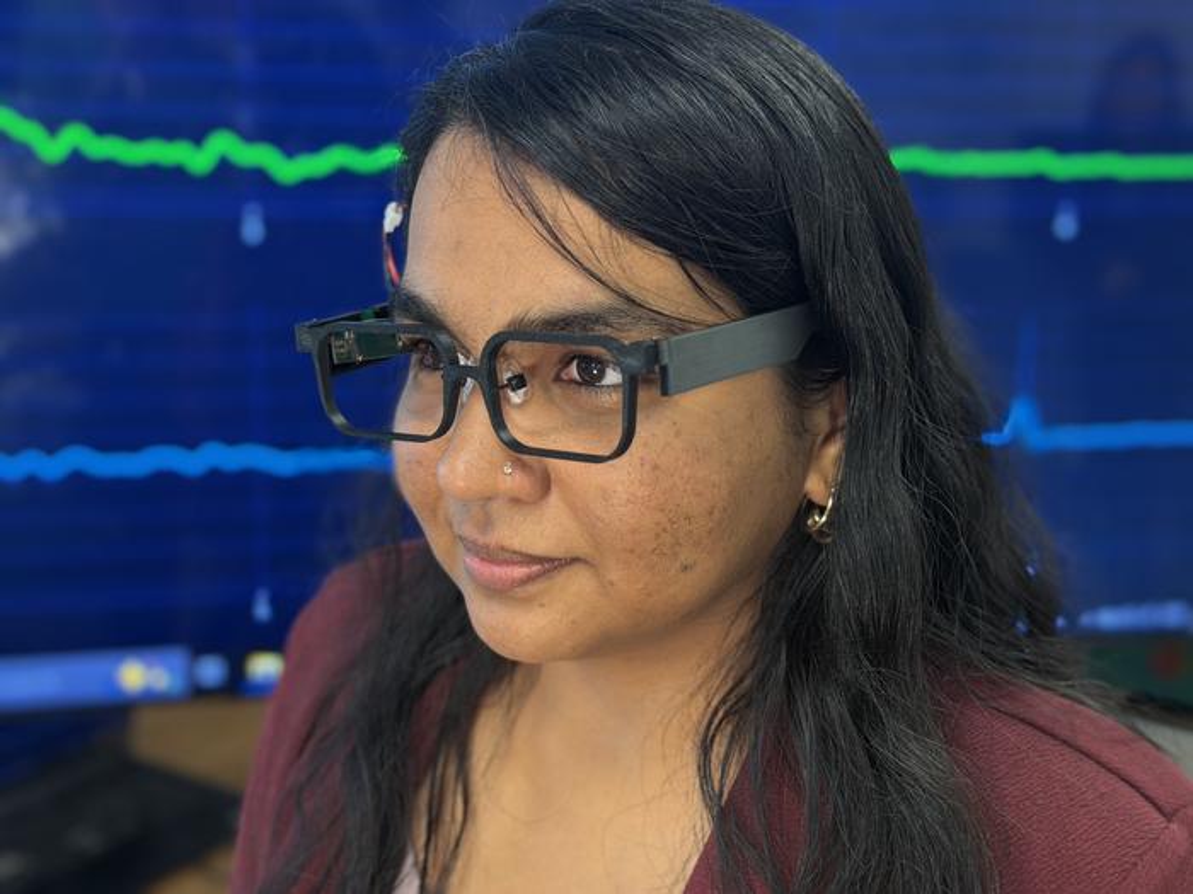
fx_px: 1654
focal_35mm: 48
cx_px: 596
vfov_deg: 30.3
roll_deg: -0.5
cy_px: 447
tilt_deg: -14.5
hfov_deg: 39.7
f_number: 1.78
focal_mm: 6.76
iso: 200
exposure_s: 1/60
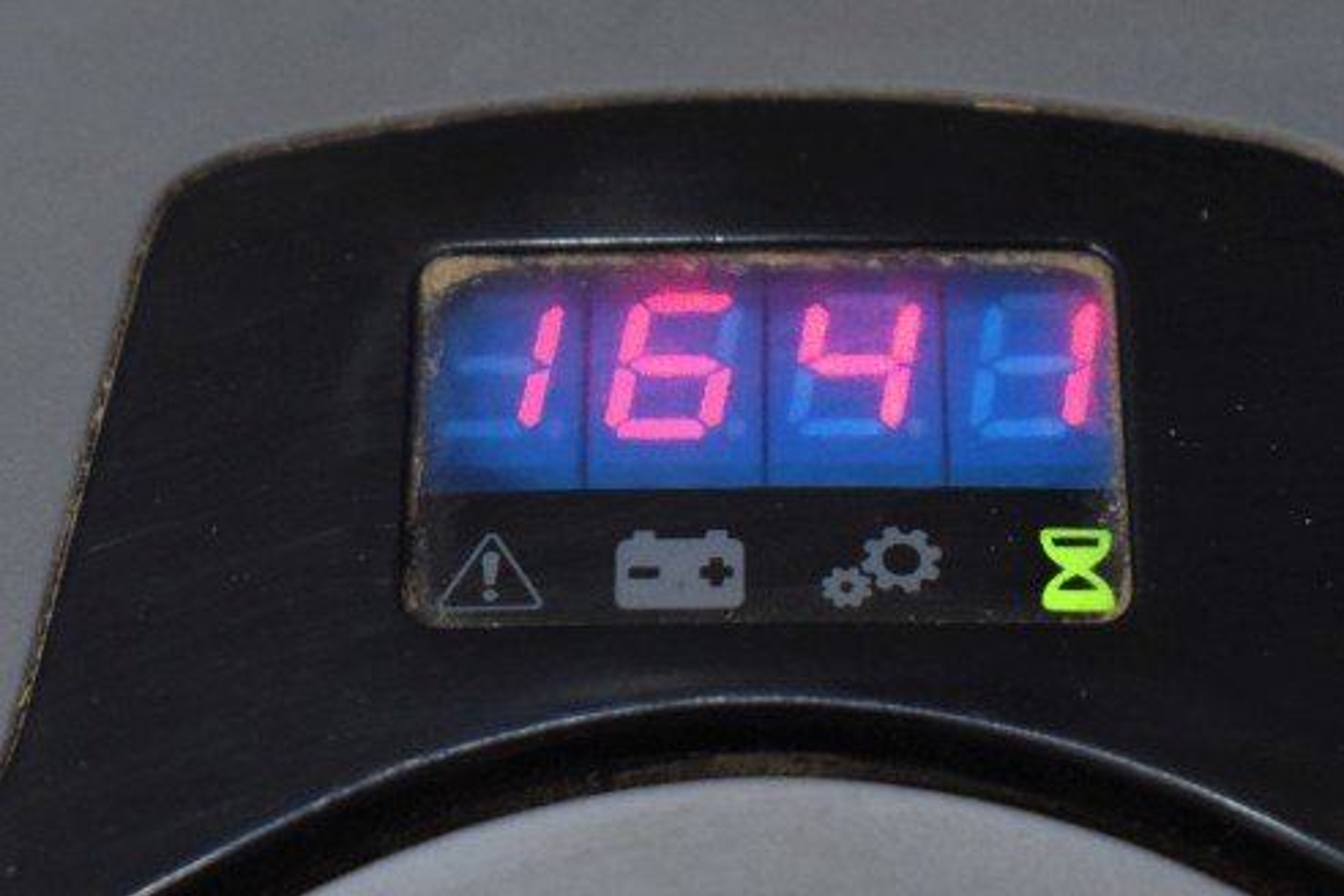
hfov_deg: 14.8
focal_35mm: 139
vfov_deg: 9.9
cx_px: 721
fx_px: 5189
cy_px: 415
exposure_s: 1/60
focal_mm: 38
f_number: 4.8
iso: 1400
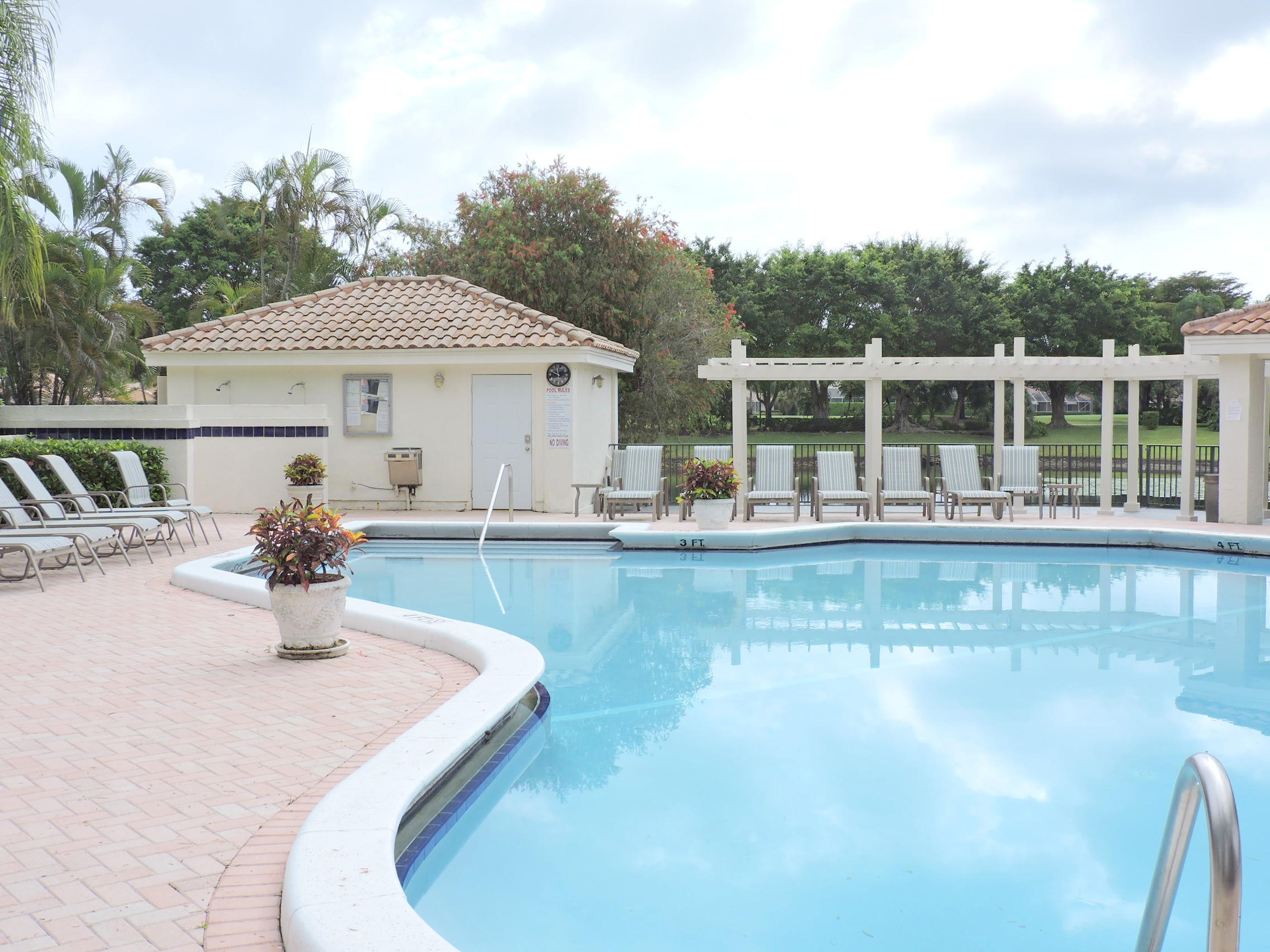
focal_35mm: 40
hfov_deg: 46.8
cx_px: 635
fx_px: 1468
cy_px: 476
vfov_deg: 36.0
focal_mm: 7.1
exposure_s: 1/1000
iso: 100
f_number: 3.3
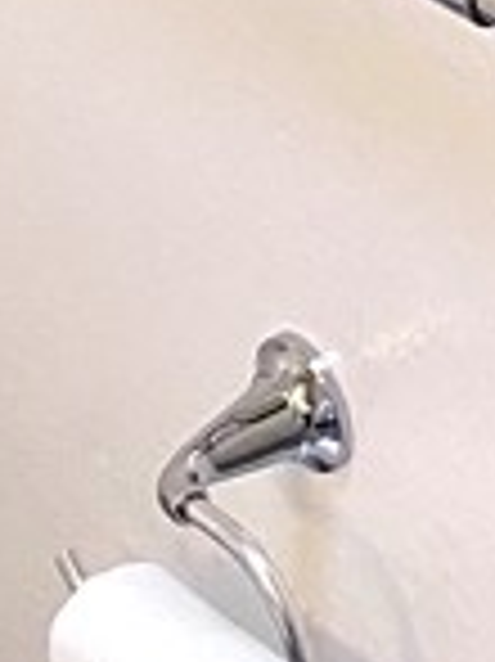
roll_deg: +1.1
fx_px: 3456
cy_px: -928
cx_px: 1170
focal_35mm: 181
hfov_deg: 7.7
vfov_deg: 9.7
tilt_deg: -15.2
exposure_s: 1/60
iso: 320
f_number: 1.8
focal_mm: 4.25
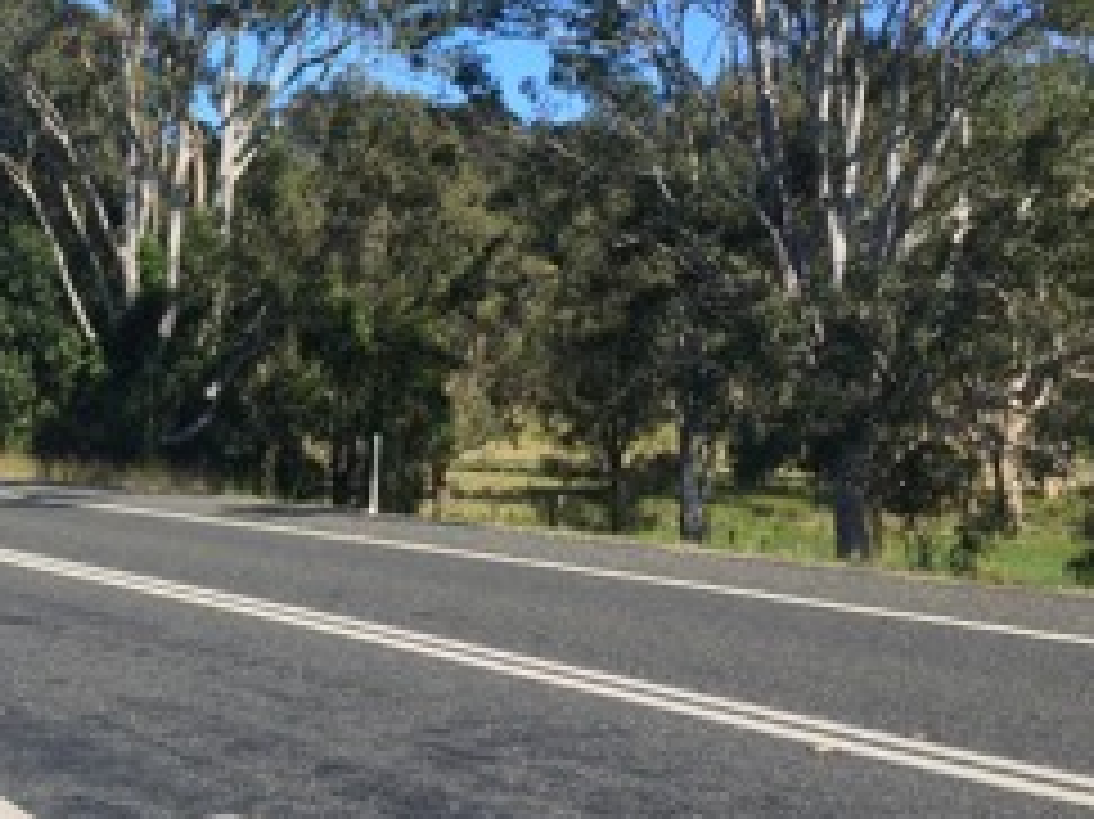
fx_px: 1958
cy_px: 76
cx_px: 144
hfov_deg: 30.1
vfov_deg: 23.0
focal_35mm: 62
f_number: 2.2
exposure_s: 1/1276
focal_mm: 4.15
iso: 32
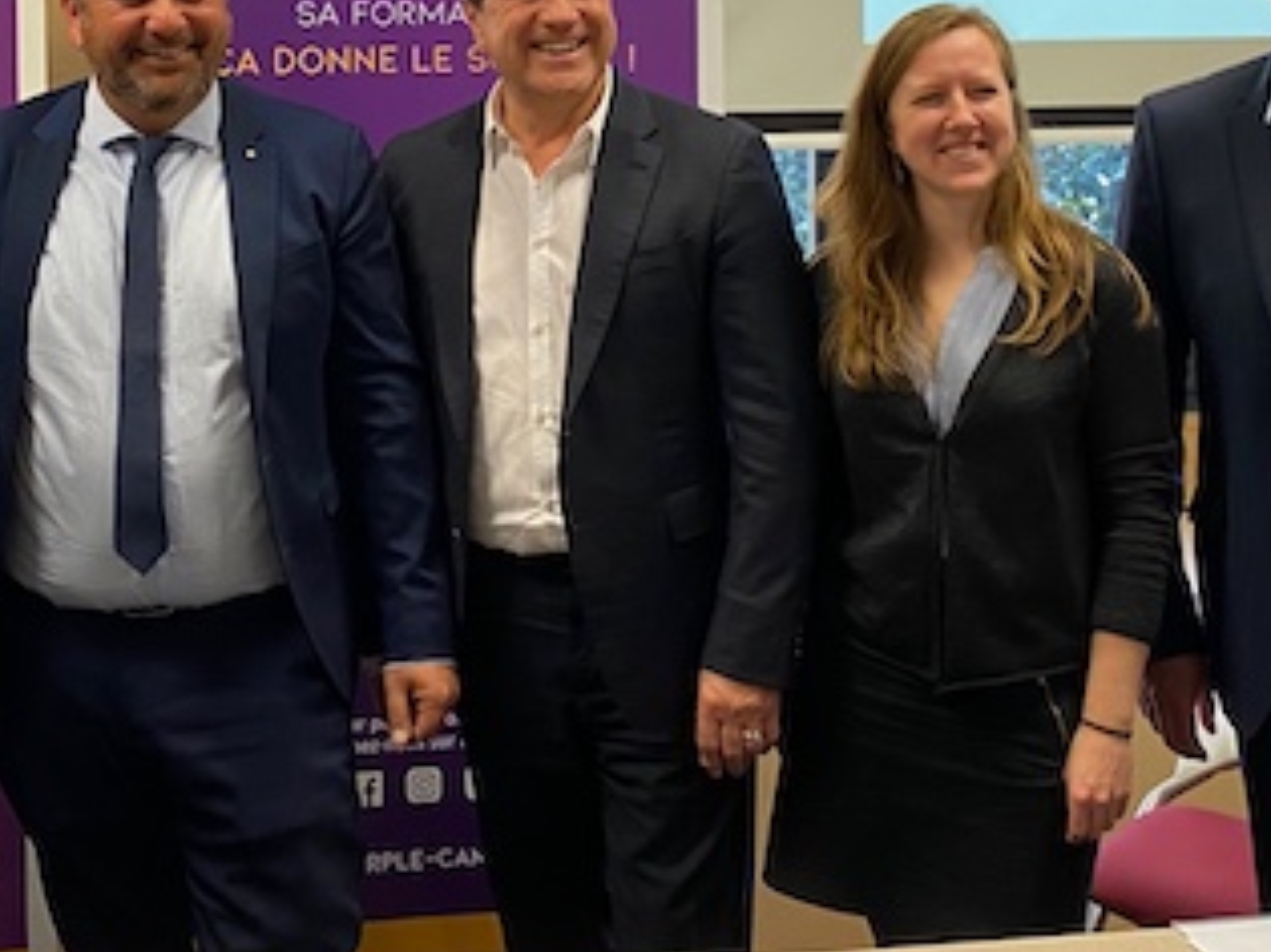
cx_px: 448
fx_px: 2422
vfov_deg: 21.7
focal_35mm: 66
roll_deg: +0.5
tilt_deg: -2.8
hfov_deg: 29.2
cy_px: 69
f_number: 1.8
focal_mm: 4.25
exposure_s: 1/60
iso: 100
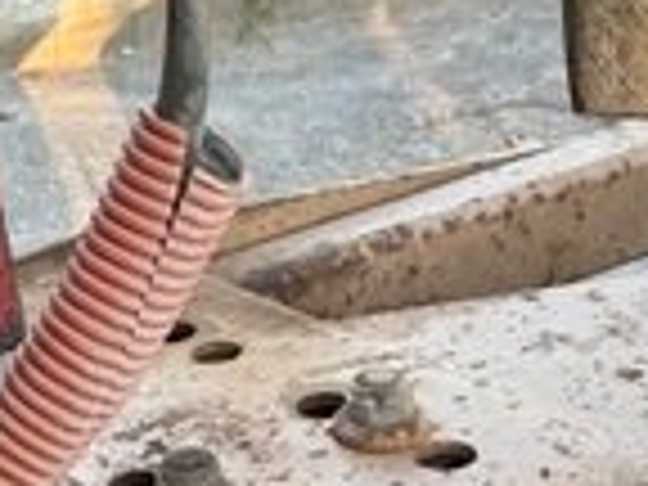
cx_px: -32
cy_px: 432
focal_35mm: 108
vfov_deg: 13.6
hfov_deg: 17.7
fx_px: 2022
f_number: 1.78
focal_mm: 6.76
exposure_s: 1/204
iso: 80
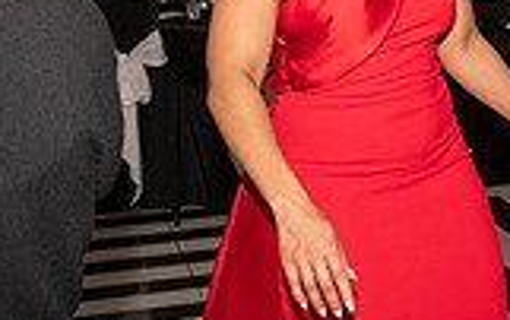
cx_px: 447
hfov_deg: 20.6
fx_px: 1377
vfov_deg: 13.2
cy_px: 65
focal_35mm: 99
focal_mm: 18
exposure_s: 1/125
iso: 2500
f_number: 6.3
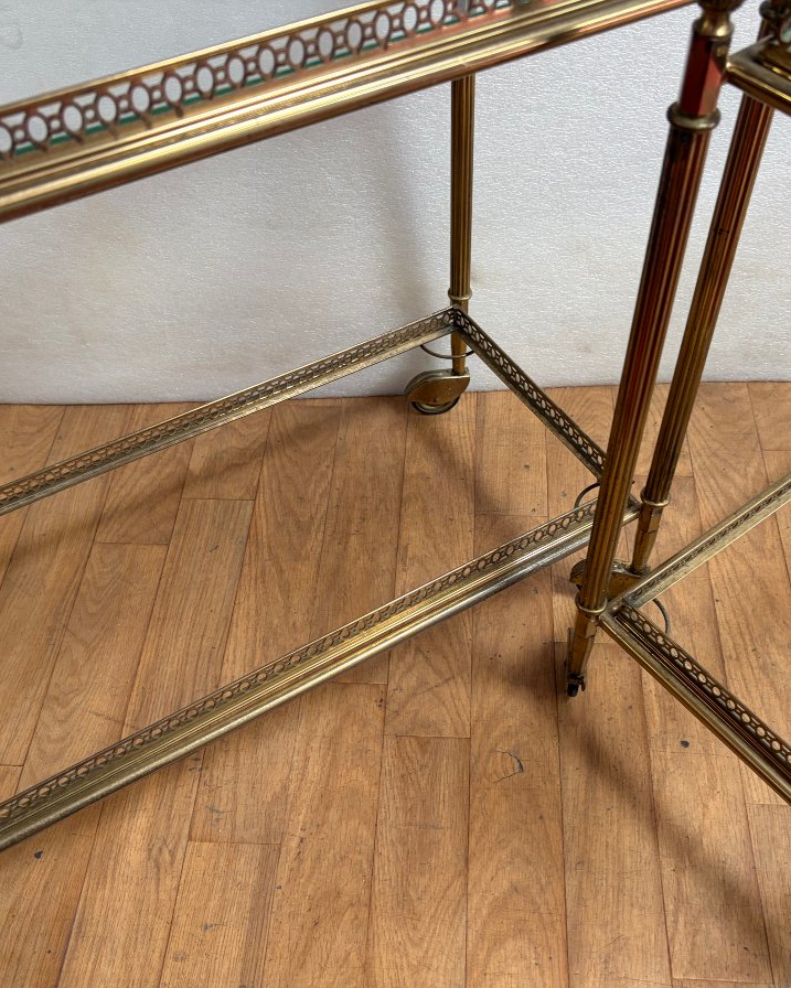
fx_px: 995
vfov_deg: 52.8
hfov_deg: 43.3
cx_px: 442
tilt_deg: -52.2
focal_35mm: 34
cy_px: 495
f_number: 1.6
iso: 125
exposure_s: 1/100
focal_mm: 5.96
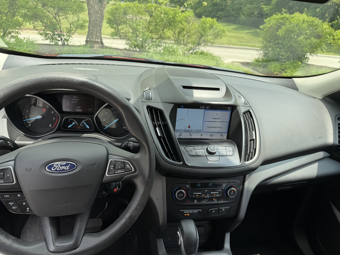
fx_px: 236
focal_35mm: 24
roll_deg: -5.9
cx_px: 170
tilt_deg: -27.3
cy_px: 128
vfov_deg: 56.8
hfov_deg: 71.6
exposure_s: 1/920
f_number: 1.78
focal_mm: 6.76
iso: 80
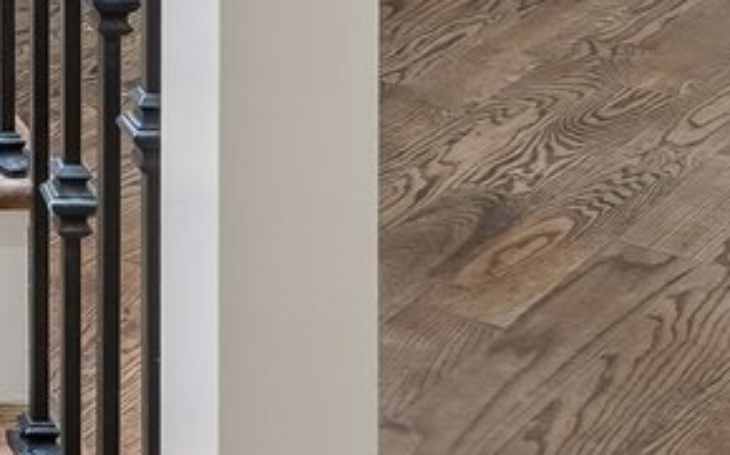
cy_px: -896
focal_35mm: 119
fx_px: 2358
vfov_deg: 9.0
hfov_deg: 14.9
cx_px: -665
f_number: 9
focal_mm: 16.5
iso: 200
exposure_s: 1/30
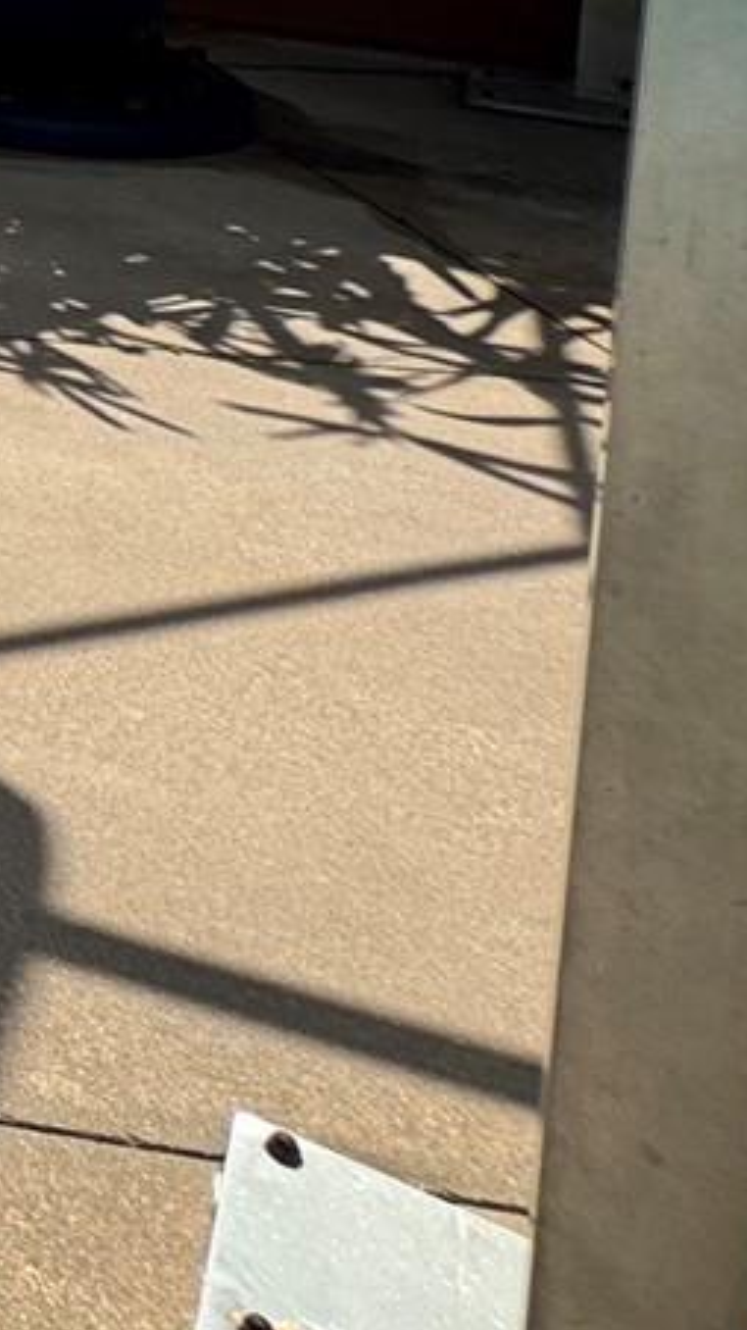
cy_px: -268
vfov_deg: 32.0
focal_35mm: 54
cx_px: -1294
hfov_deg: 12.8
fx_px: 1903
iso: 40
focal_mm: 2.22
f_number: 2.2
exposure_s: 1/1143
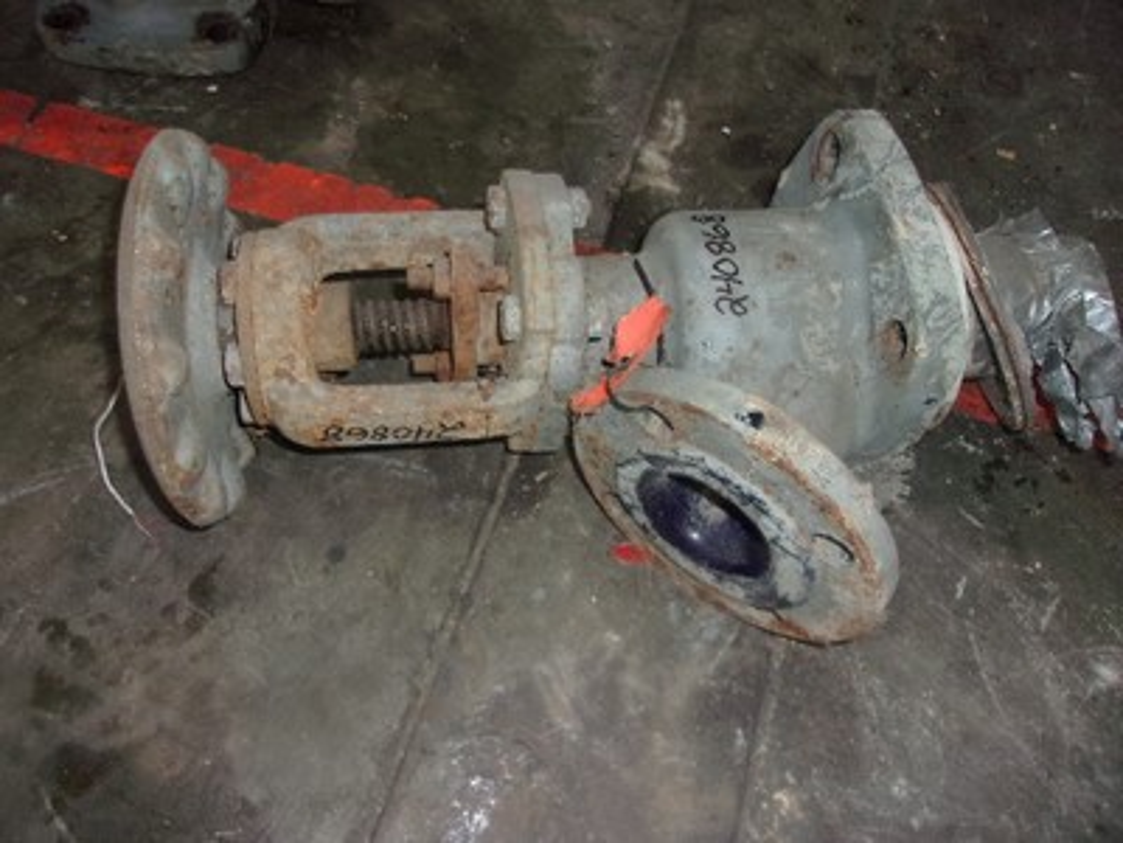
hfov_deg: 65.3
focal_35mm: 27
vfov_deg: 51.4
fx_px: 876
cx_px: 562
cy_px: 422
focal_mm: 4.9
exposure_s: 1/34
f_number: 3
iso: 200
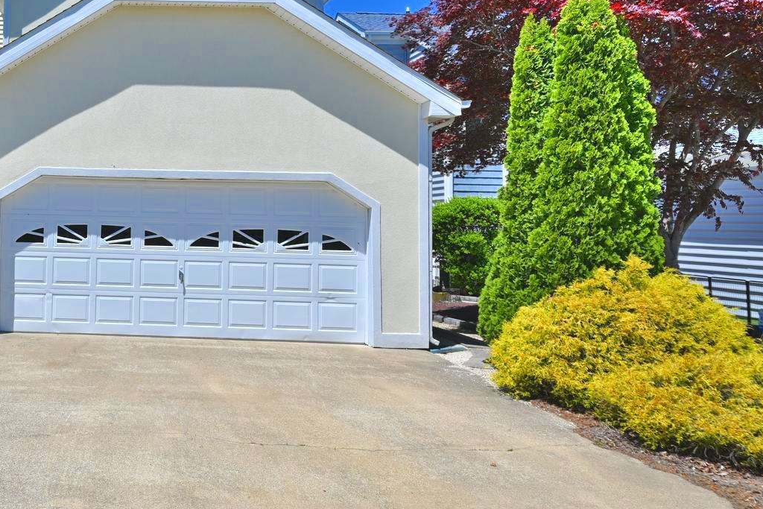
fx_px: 721
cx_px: 59
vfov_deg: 38.6
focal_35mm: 34
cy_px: 183
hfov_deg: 49.0
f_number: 9
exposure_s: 1/200
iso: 100
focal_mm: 17
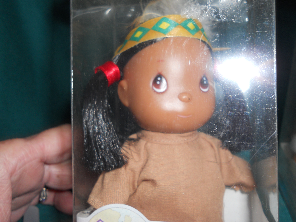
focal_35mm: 32
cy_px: 111
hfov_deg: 56.8
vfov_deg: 44.2
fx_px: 274
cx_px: 148
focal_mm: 5.8
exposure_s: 1/25
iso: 80
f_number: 8.8
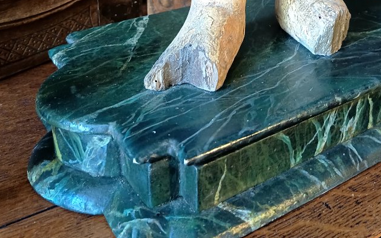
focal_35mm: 48
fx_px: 498
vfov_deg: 25.0
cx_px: 234
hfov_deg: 41.6
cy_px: -22
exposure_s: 1/20
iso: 1258
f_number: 1.7
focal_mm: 5.24
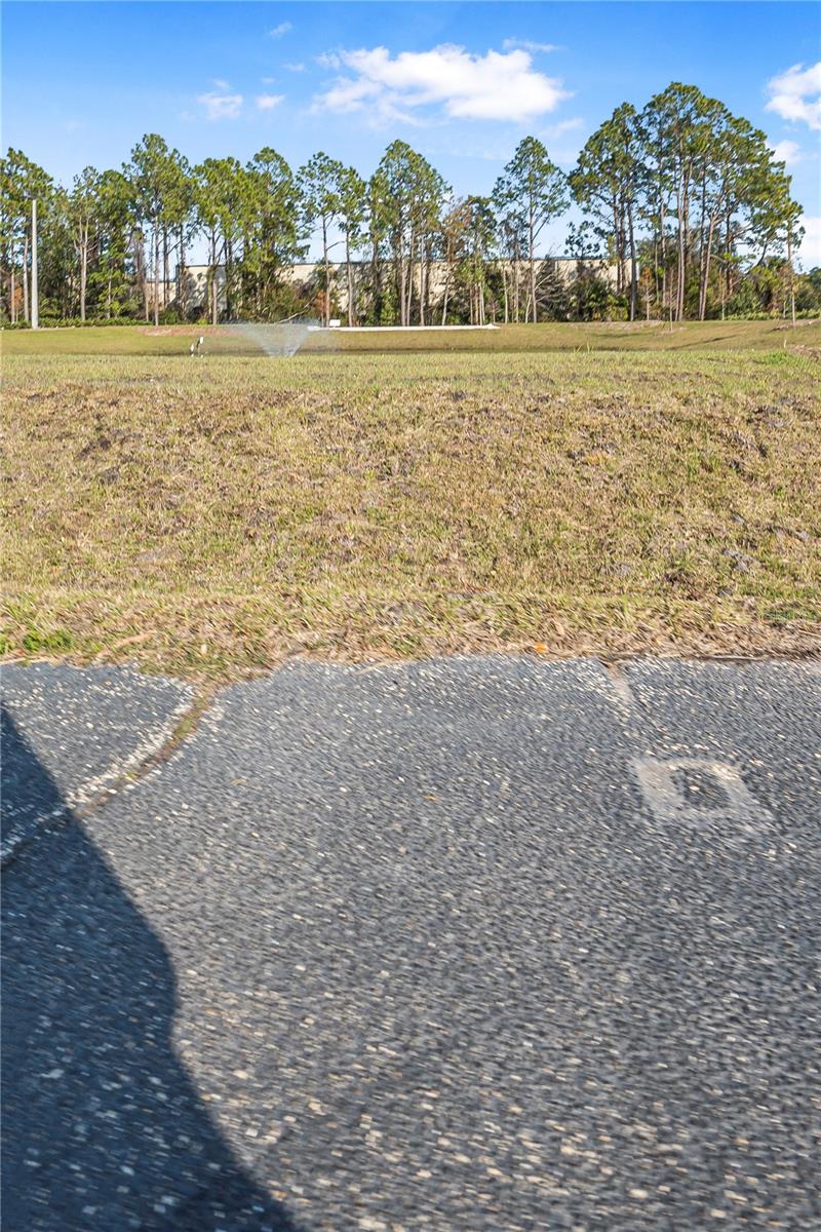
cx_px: 410
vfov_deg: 73.7
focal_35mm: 24
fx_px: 821
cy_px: 616
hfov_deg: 53.1
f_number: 10
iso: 100
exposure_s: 1/160
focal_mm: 16
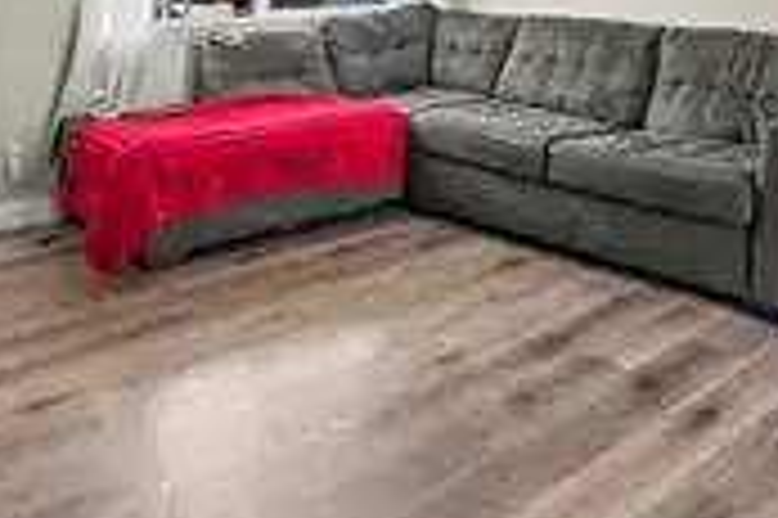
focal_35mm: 37
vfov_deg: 32.2
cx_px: 517
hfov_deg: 51.0
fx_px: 799
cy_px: -34
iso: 2000
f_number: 5.6
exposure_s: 1/25
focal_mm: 16
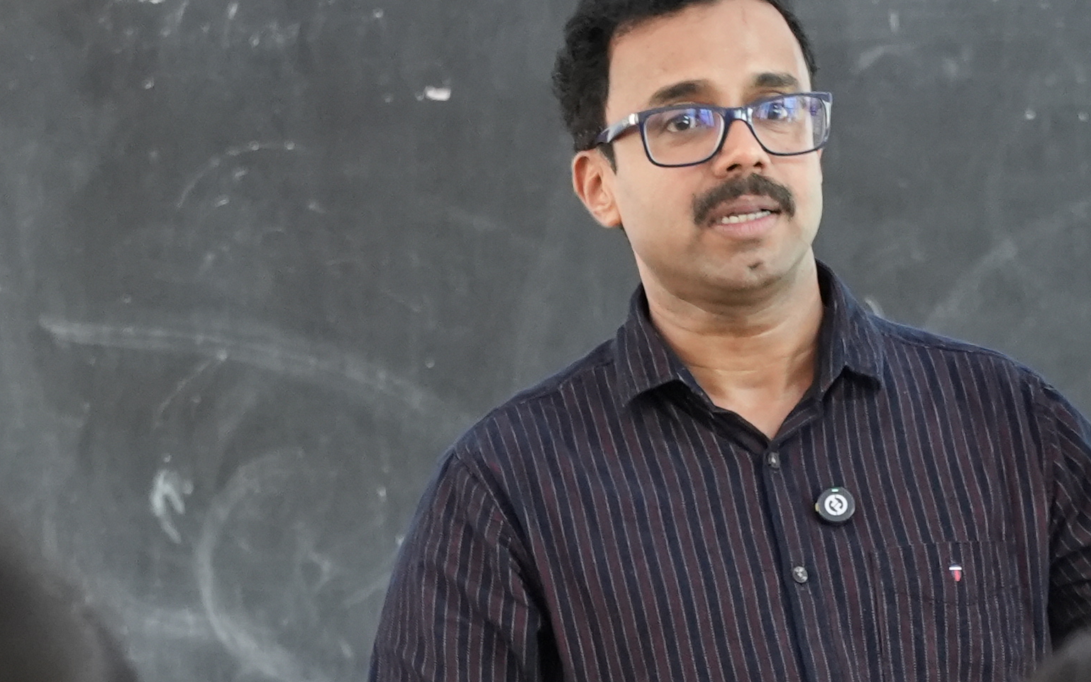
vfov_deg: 4.0
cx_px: 514
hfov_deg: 6.5
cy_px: 943
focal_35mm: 325
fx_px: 9663
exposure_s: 1/100
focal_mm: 70
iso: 2500
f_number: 2.8
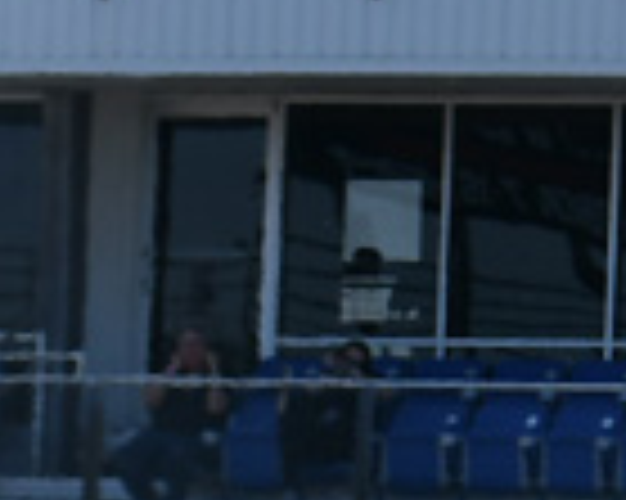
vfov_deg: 2.2
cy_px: 1363
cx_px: -167
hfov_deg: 2.7
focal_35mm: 708
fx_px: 13108
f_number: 5.6
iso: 200
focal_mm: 70
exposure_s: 1/1250
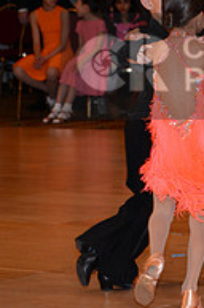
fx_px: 1996
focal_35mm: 234
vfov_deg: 8.8
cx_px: 281
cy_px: 67
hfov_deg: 5.8
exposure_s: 1/200
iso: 2000
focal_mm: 78
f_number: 4.5
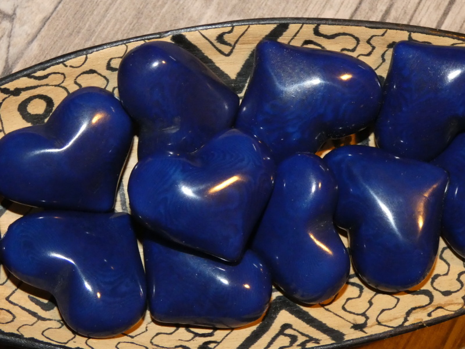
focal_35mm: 48
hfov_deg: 39.7
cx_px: 232
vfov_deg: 30.3
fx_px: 645
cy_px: 174
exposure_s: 1/60
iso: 800
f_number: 3.8
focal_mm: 8.6
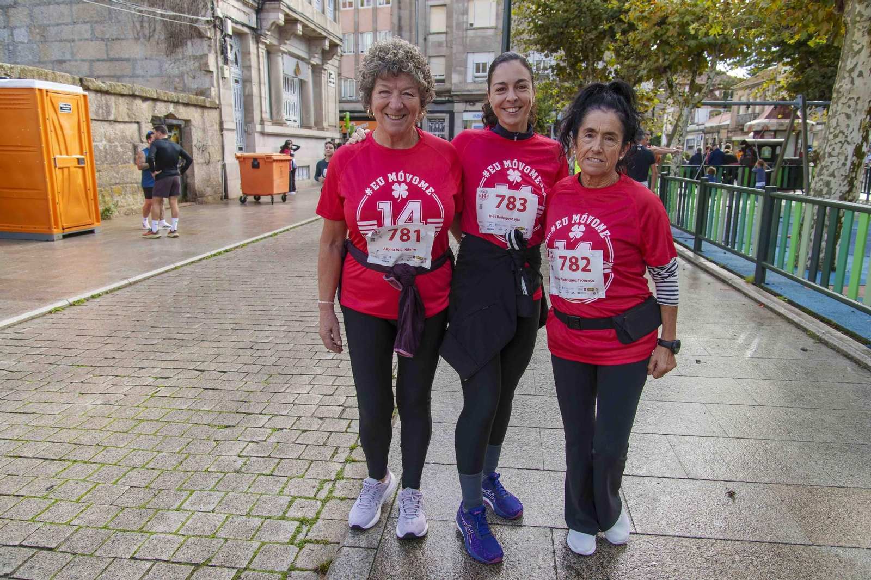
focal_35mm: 24
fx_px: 581
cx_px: 436
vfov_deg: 53.1
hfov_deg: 73.8
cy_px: 290
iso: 125
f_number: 3.2
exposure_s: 1/400
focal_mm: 16
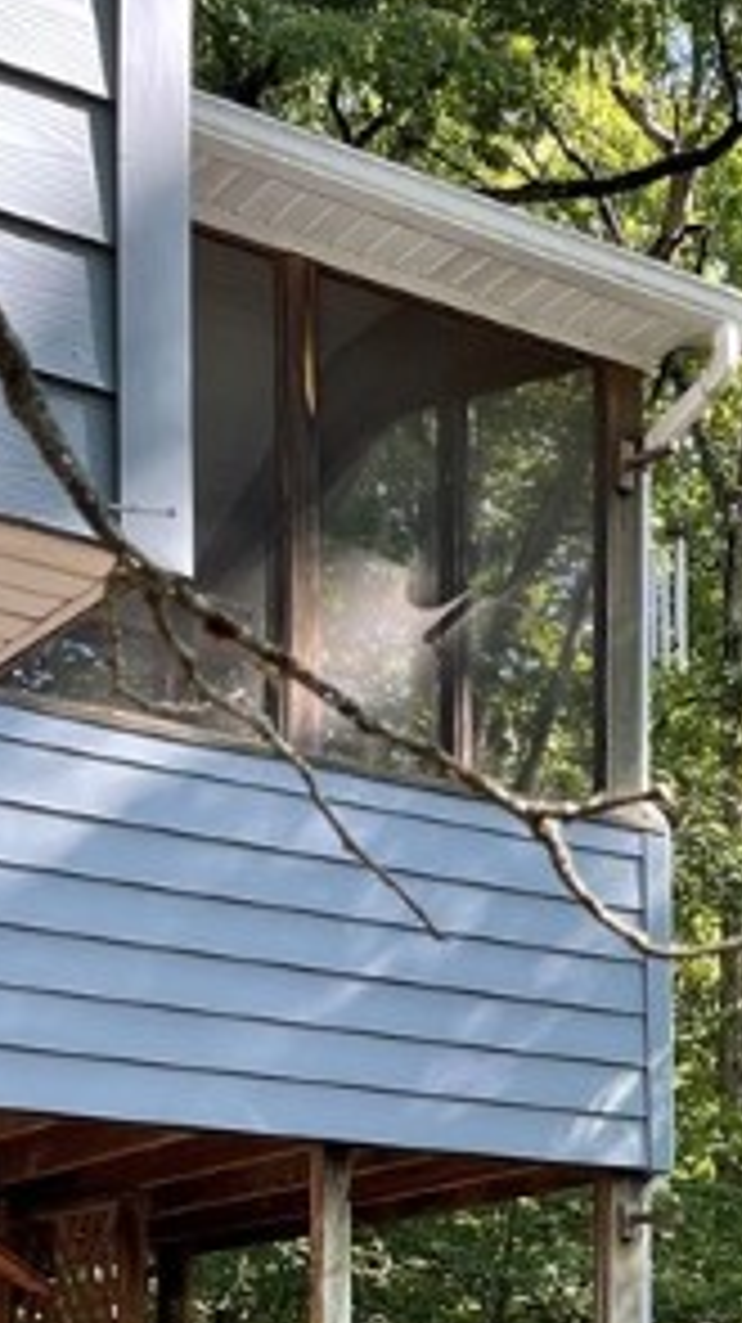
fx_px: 2593
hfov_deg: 15.5
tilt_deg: -0.6
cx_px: 971
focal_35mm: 74
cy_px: 1467
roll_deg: +0.6
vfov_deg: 26.3
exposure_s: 1/241
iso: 40
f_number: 1.6
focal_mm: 5.1
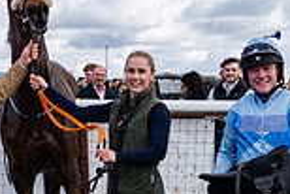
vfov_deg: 13.9
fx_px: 790
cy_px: 146
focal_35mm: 98
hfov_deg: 20.6
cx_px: 64
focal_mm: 26
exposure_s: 1/1000
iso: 200
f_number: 5
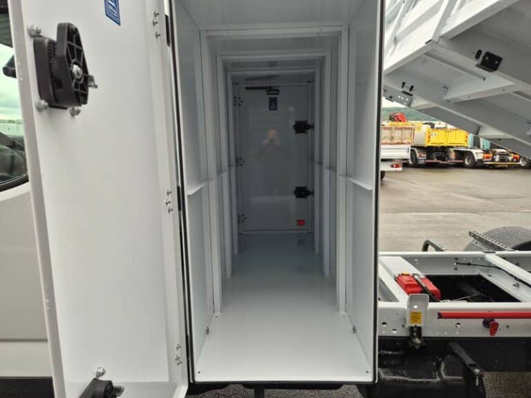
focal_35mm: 23
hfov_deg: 73.9
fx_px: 353
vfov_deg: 58.9
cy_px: 199
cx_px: 266
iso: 50
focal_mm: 5.4
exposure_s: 1/180
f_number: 1.8
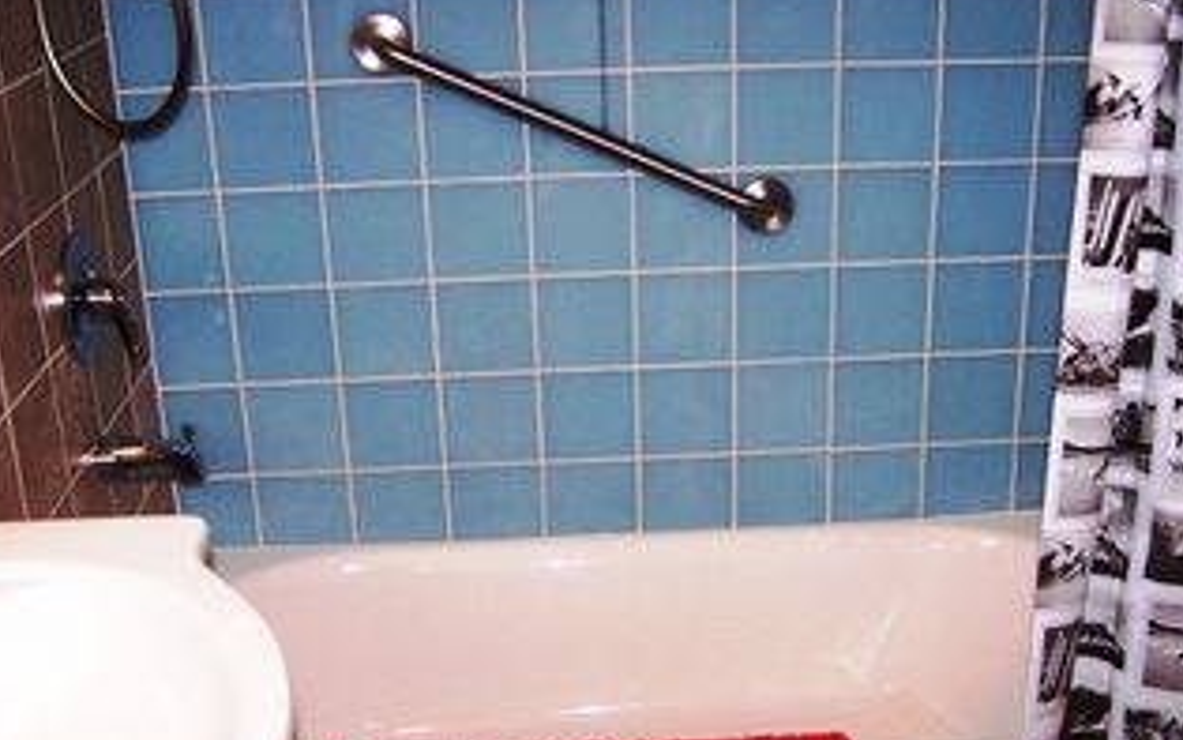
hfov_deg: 42.6
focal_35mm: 47
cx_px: 650
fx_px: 1516
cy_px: 409
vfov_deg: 27.4
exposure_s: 1/60
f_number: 2.8
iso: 140
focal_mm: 6.3
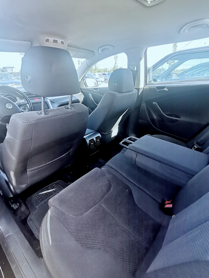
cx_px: 104
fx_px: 137
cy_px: 139
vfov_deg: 91.0
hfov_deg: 74.7
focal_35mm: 17
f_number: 2.4
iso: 125
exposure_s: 1/100
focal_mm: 1.78
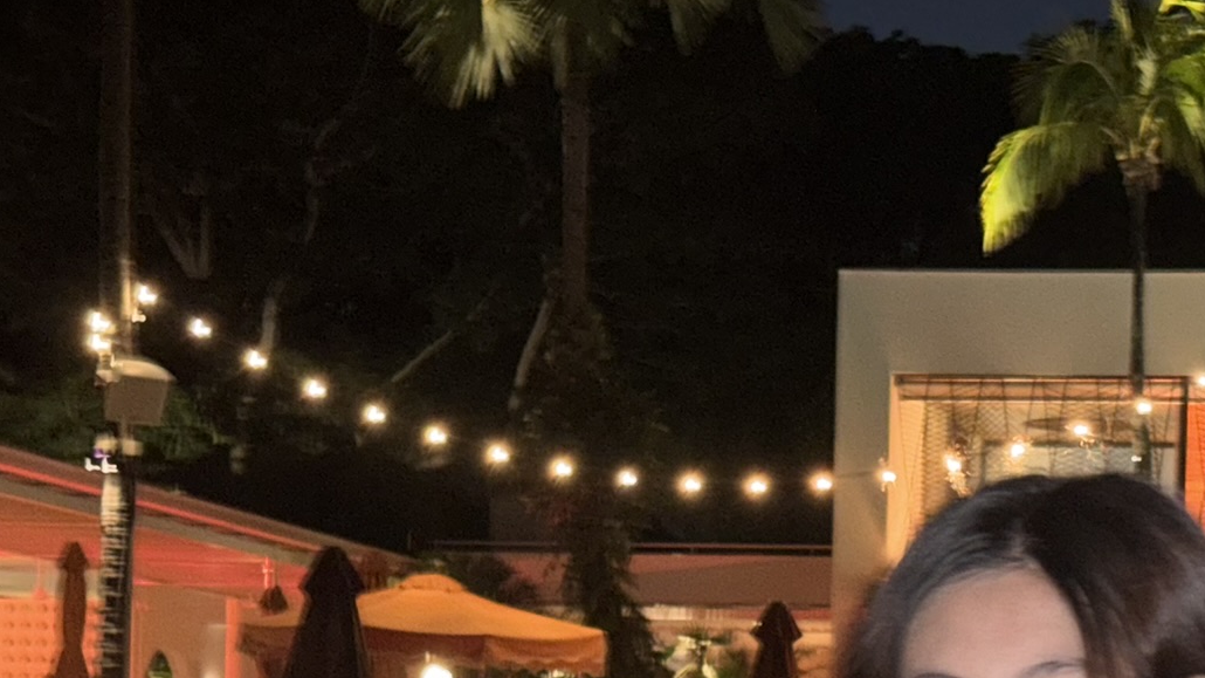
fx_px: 3322
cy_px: 857
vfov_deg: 11.4
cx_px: 1116
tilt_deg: +0.3
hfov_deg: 20.1
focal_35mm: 104
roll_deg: -2.0
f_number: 1.78
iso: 100
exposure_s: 1/4
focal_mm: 6.76
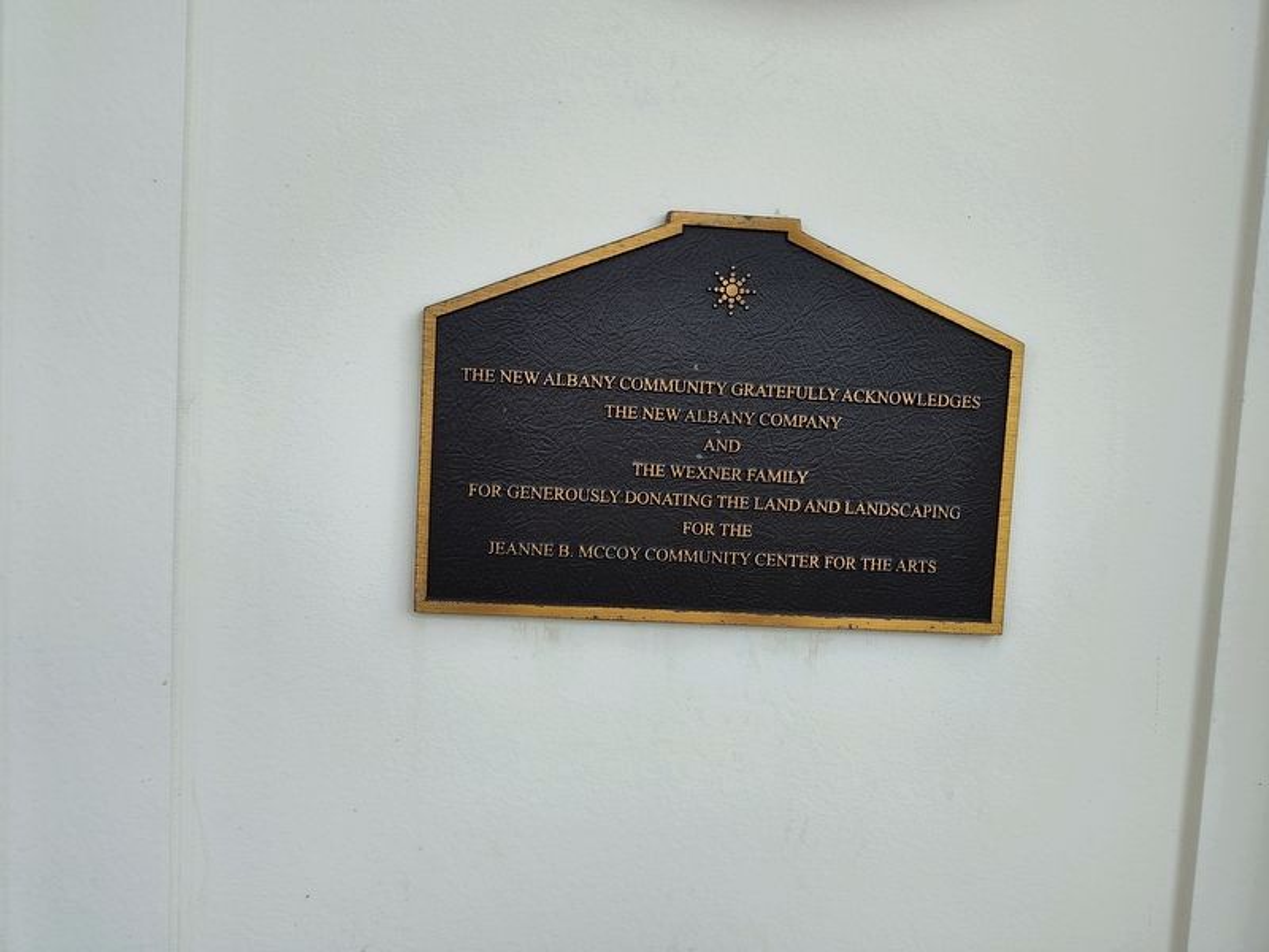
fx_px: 843
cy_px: 476
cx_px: 634
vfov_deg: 58.9
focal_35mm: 23
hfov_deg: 73.9
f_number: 1.8
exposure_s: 1/370
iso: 100
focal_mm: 5.56
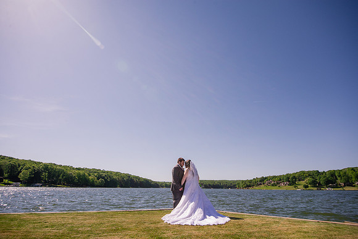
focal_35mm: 20
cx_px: 179
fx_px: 199
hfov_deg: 84.0
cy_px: 120
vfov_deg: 62.0
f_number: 9
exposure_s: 1/1000
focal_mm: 20
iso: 250
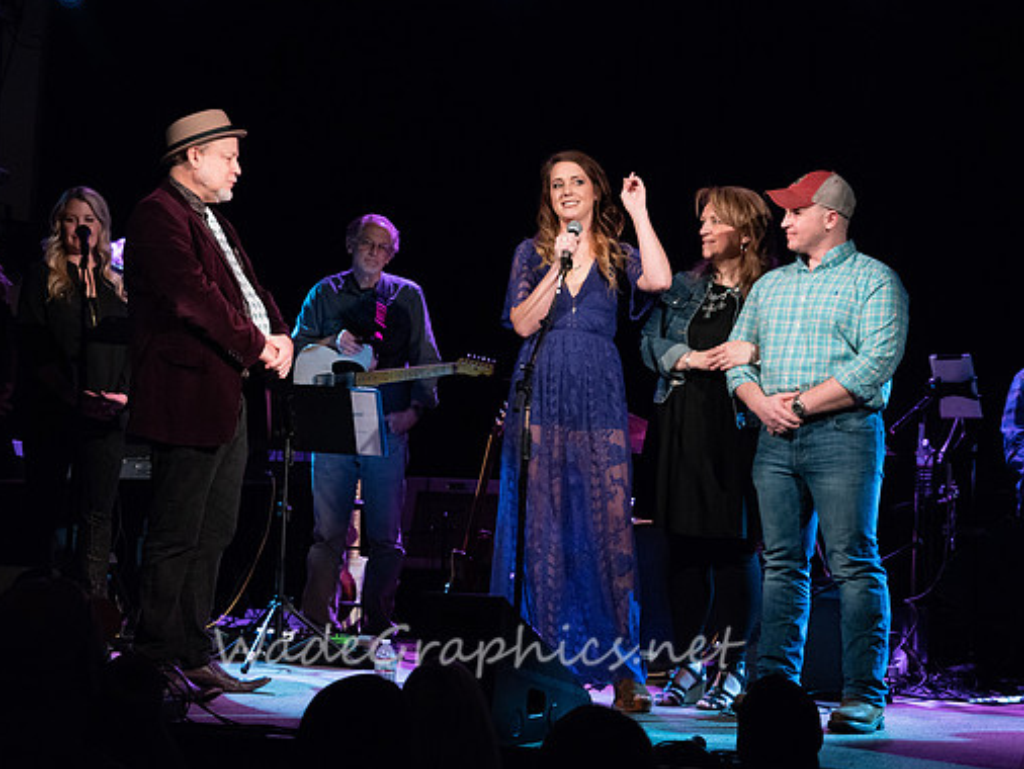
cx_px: 463
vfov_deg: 22.6
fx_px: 1924
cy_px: 386
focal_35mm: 65
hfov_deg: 29.8
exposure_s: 1/125
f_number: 7.1
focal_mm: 59
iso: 6400
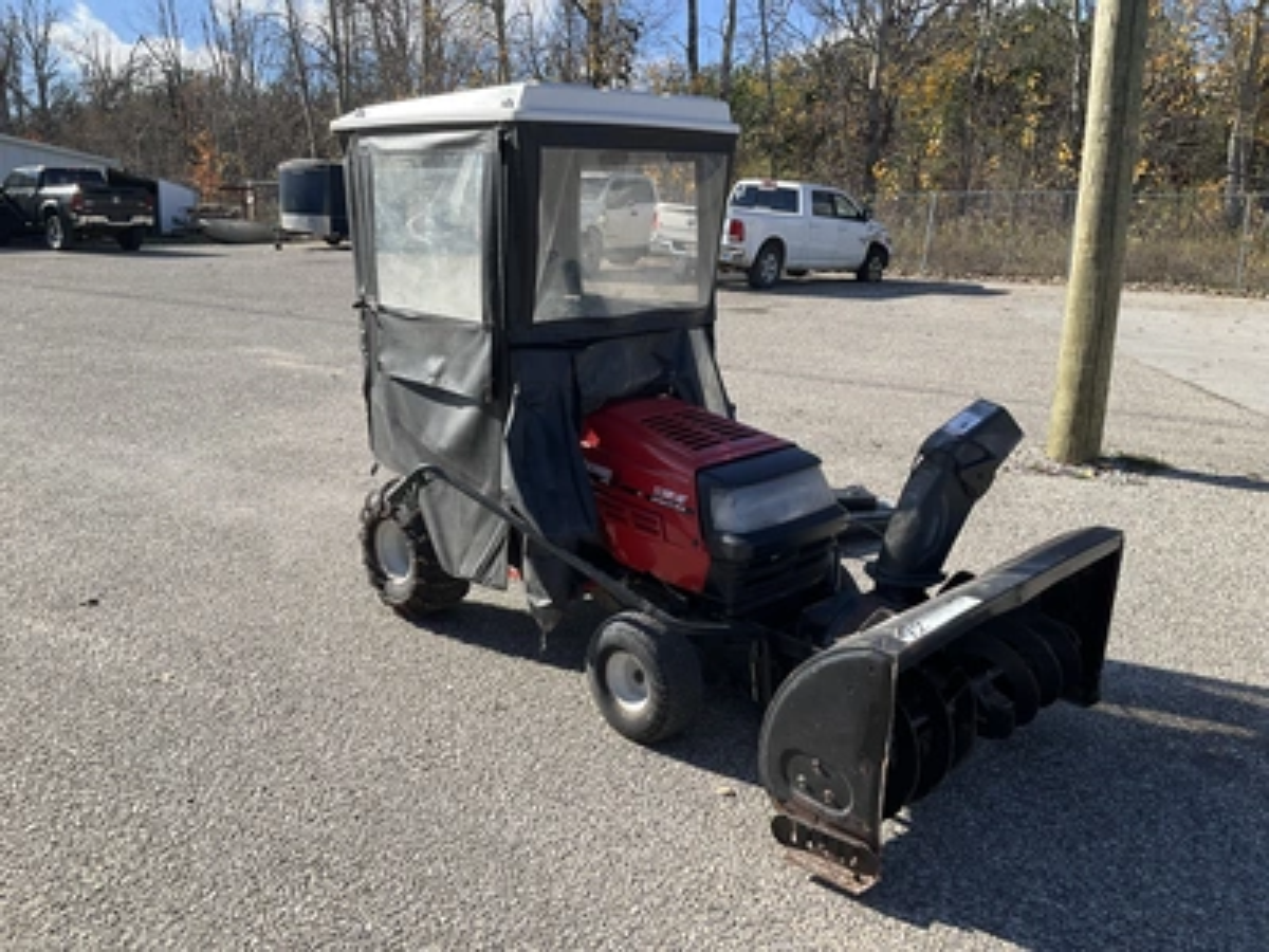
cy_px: 476
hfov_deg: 61.7
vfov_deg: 48.2
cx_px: 634
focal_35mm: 29
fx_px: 1063
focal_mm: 3
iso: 25
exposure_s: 1/1098
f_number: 1.8
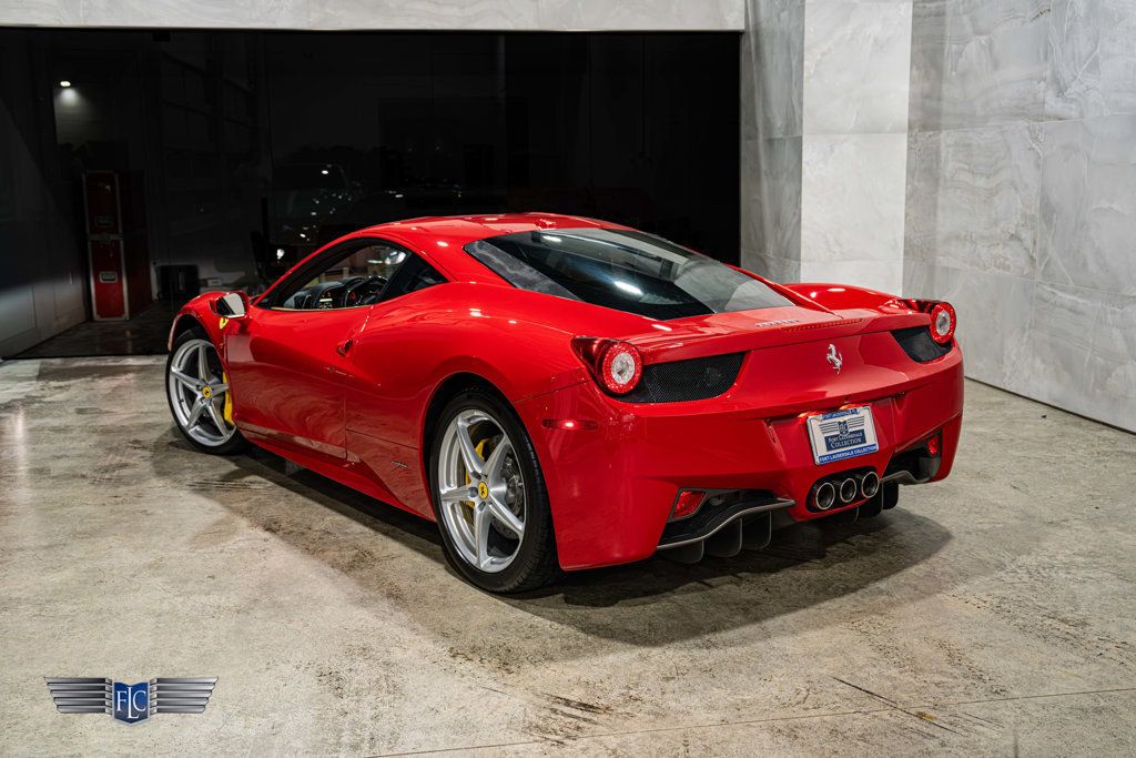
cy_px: 368
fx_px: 1170
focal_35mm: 37
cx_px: 568
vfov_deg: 35.9
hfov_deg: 51.8
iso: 1600
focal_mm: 36
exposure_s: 1/80
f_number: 4
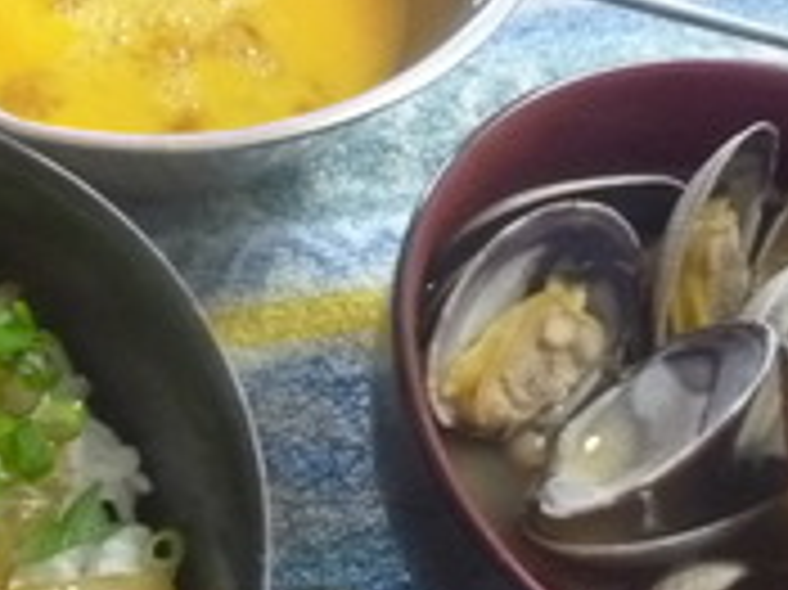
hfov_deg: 31.5
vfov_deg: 24.4
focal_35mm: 60
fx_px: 1365
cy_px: 322
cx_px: 171
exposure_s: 1/40
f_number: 3.3
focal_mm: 4.5
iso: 800
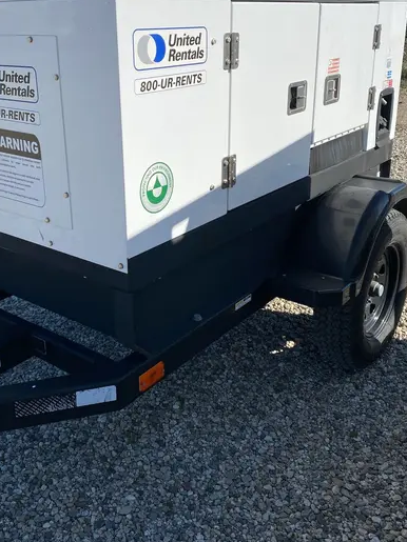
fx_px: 580
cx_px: 168
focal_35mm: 37
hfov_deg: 38.5
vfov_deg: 50.0
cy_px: 232
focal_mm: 4.25
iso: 32
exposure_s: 1/4808
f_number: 1.8
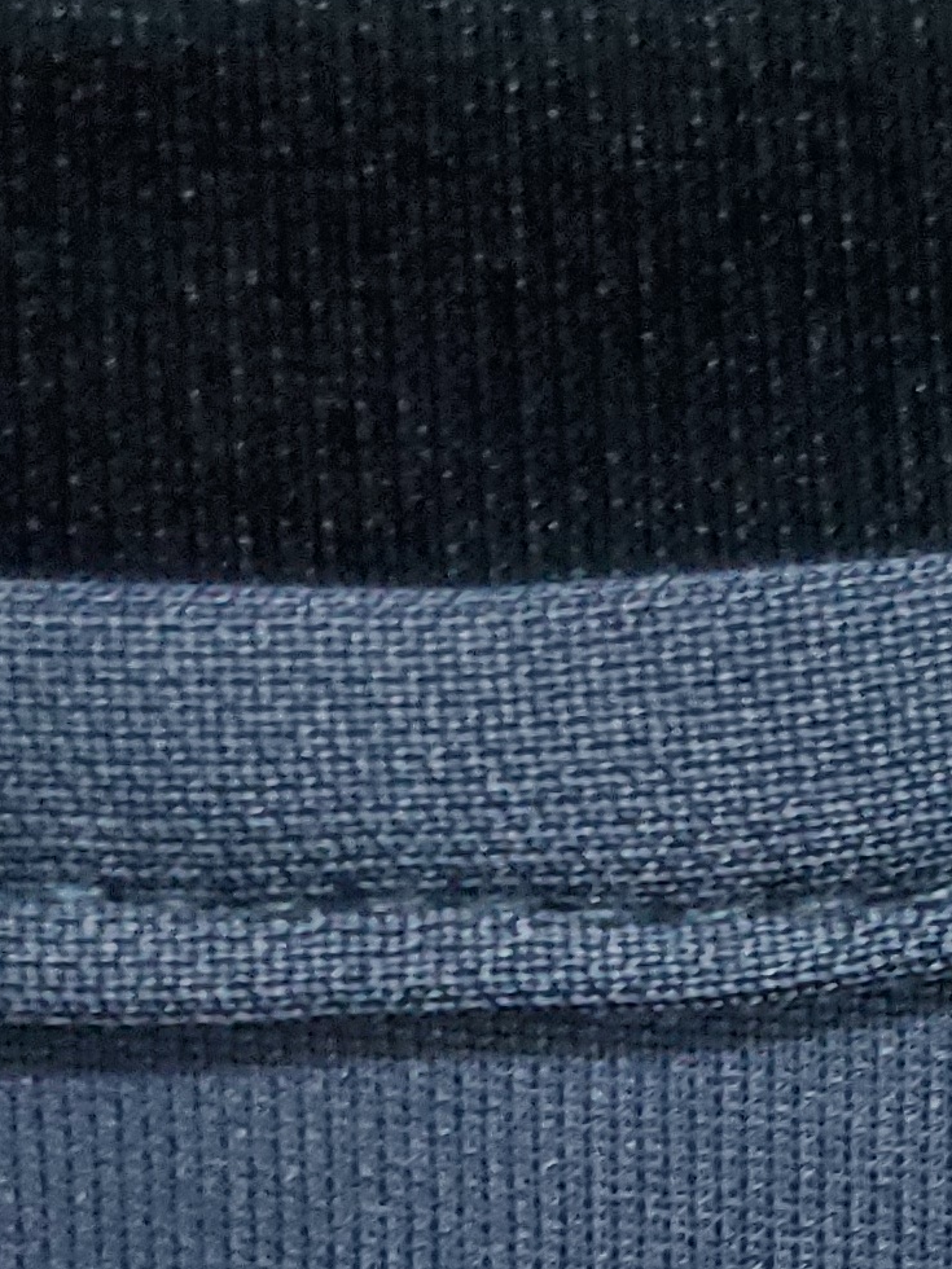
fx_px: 3924
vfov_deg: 17.3
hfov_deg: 13.8
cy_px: 1620
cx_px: 548
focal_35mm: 107
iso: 640
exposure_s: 1/30
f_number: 1.5
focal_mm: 4.3
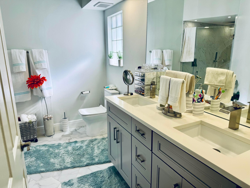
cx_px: 125
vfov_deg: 56.8
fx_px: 173
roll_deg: +0.8
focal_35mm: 24
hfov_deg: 71.6
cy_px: 94
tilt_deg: -14.5
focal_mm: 6.76
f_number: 1.78
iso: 64
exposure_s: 1/207
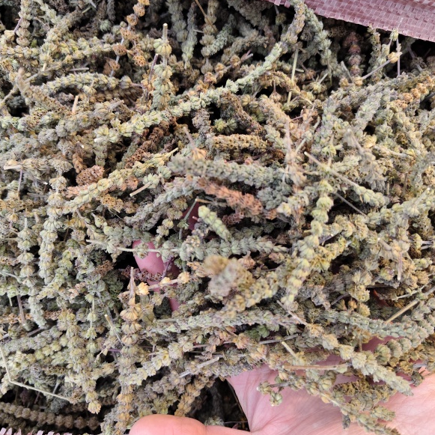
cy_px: 214
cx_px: 204
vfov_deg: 57.3
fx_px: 398
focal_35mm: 28
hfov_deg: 57.3
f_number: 1.88
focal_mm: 5.56
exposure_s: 1/200
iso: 139
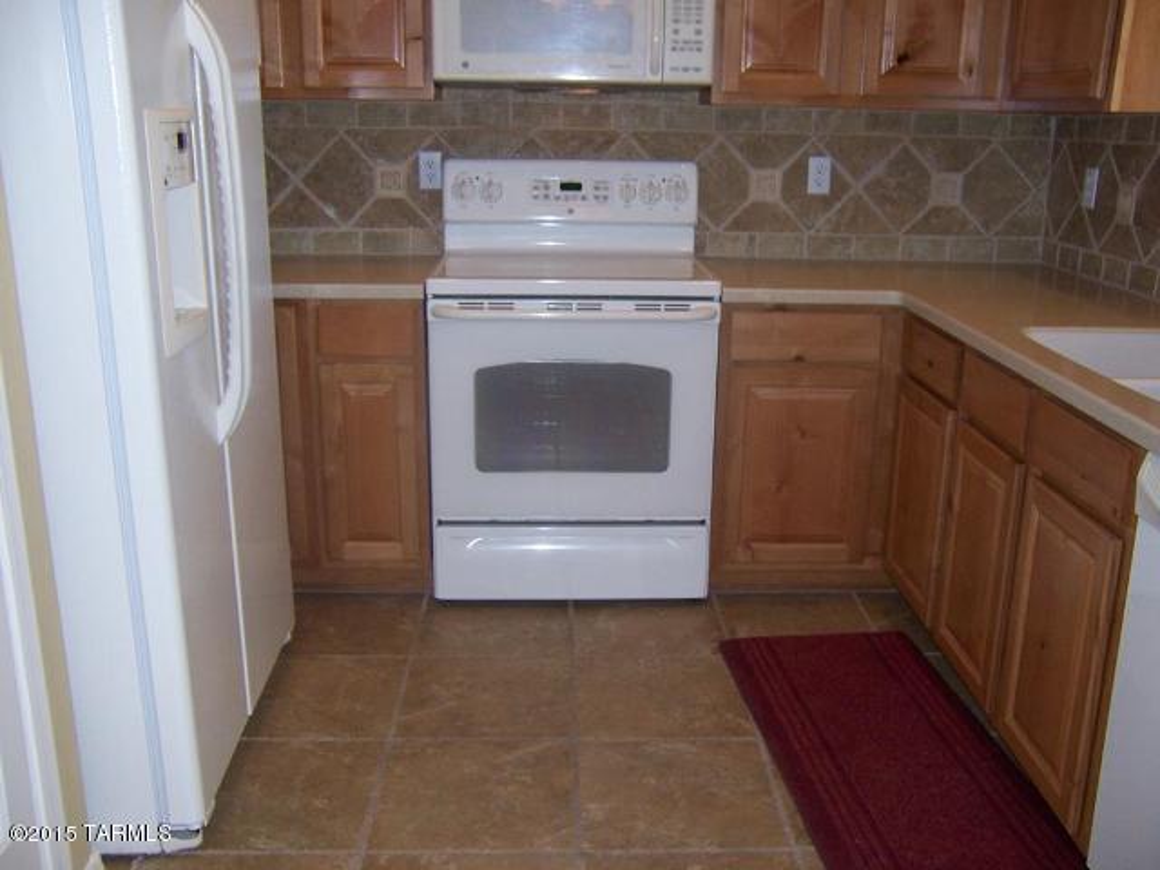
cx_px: 580
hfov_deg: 55.4
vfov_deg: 42.9
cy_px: 435
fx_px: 1106
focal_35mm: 33
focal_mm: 5.5
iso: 140
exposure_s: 1/60
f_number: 2.8
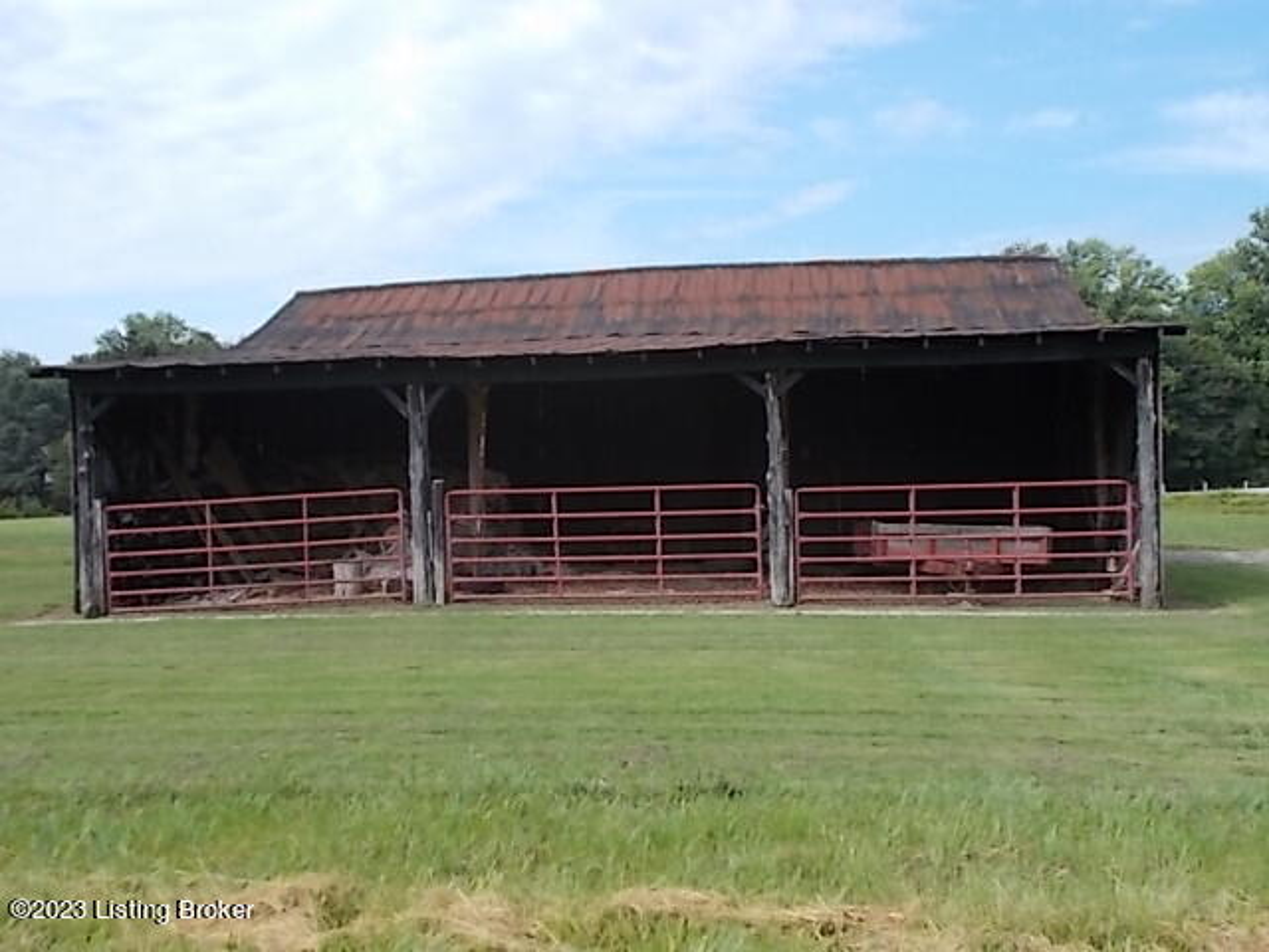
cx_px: 634
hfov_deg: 42.9
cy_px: 476
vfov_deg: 32.9
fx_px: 1613
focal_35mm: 44
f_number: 4.2
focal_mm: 7.9
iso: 80
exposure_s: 1/400
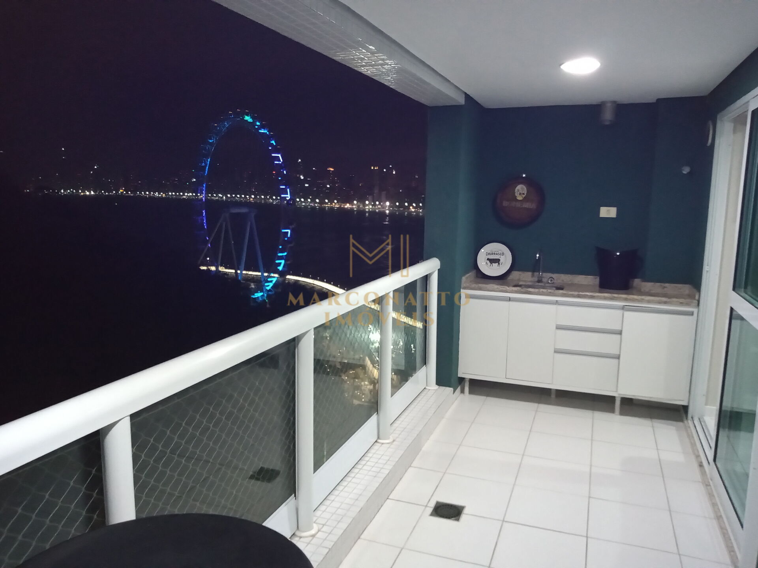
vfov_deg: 66.0
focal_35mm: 20
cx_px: 379
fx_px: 438
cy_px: 284
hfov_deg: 81.7
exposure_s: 1/20
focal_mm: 3.54
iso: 1305
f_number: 2
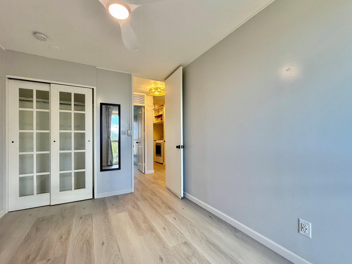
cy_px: 136
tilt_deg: +0.0
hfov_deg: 98.1
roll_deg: +0.6
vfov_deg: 81.7
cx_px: 170
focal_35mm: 15
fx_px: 153
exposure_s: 1/120
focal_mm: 2.22
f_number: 2.2
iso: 125
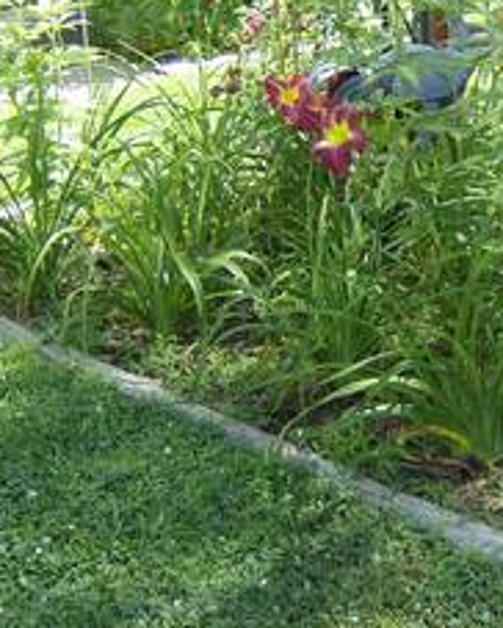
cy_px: 177
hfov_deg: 22.3
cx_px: 390
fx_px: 1264
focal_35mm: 68
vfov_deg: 27.6
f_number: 2.8
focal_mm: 6
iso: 100
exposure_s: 1/208
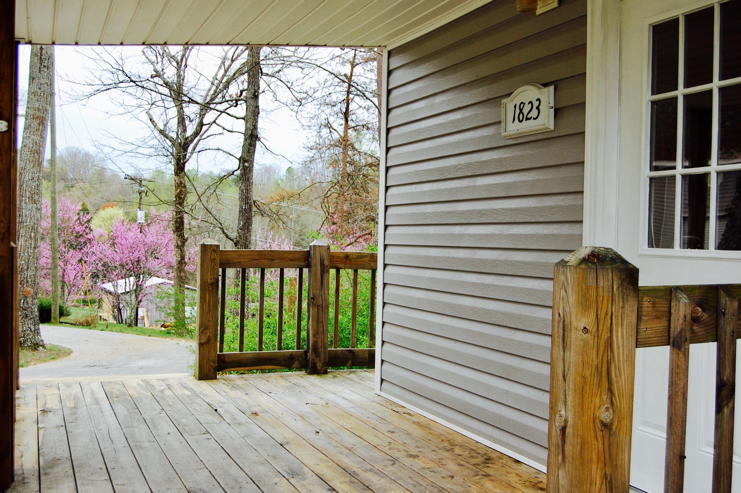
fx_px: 802
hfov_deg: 49.6
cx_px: 370
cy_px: 246
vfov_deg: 34.1
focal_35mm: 39
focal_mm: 26
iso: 360
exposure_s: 1/125
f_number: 5.6
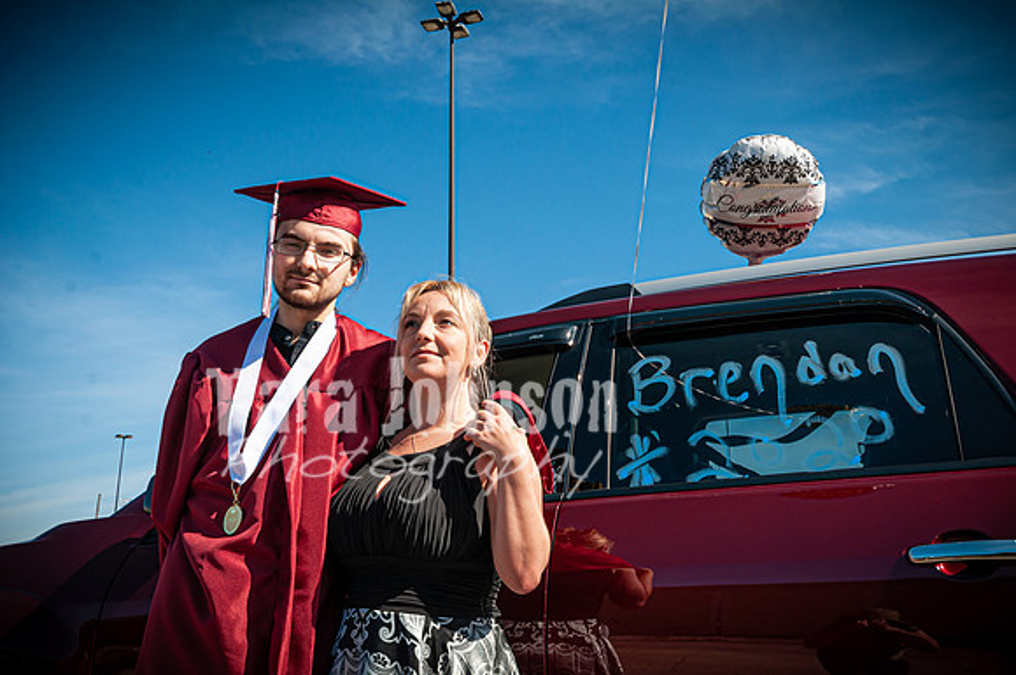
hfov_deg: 53.2
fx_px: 1015
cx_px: 508
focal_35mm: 36
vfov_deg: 36.8
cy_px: 338
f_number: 8
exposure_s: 1/250
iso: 200
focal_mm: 24
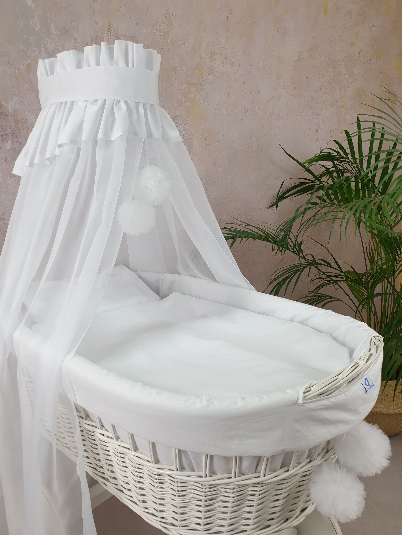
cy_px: 268
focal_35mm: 26
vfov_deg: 67.3
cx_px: 201
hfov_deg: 53.1
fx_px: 403
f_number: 2.4
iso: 80
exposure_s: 1/50
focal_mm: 4.3
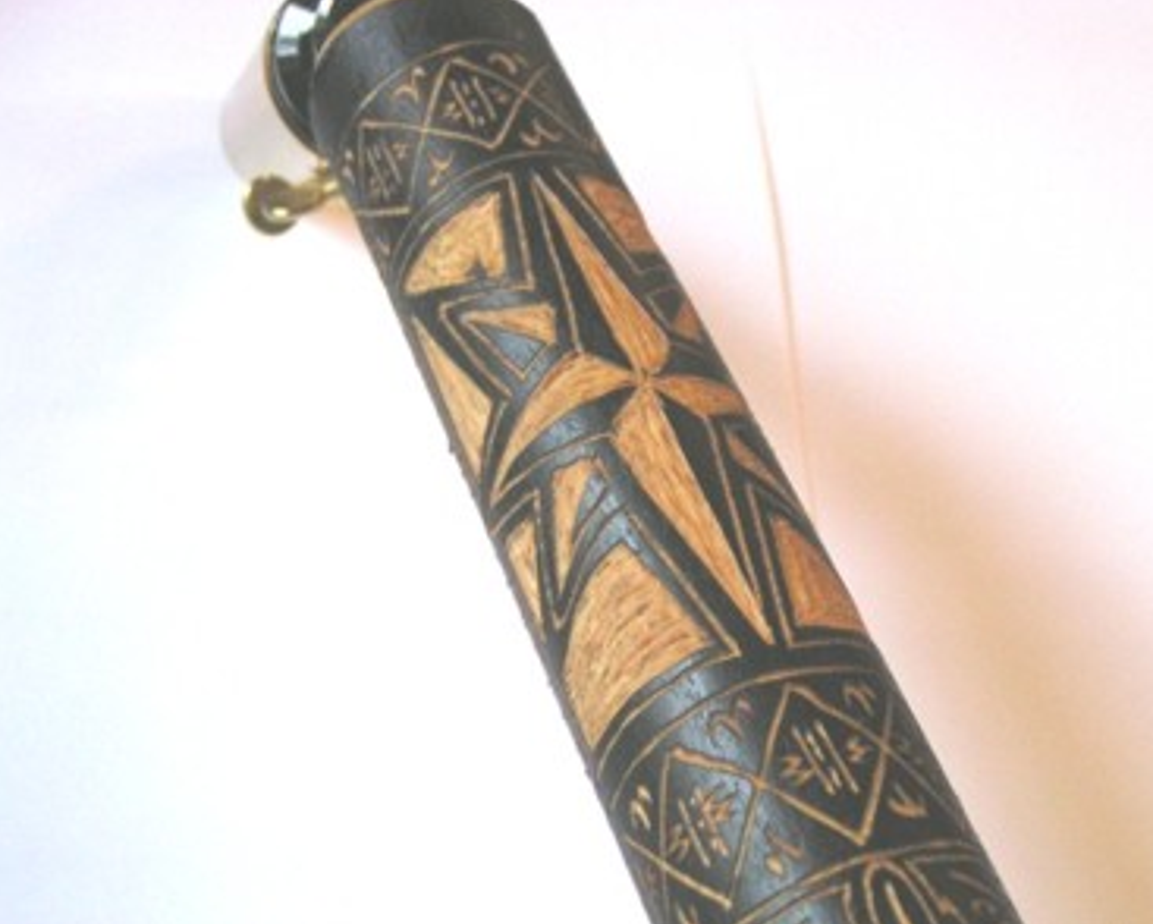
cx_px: 603
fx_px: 2288
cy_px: 462
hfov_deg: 28.3
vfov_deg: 22.8
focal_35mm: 67
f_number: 3.2
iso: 160
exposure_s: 1/60
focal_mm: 9.7
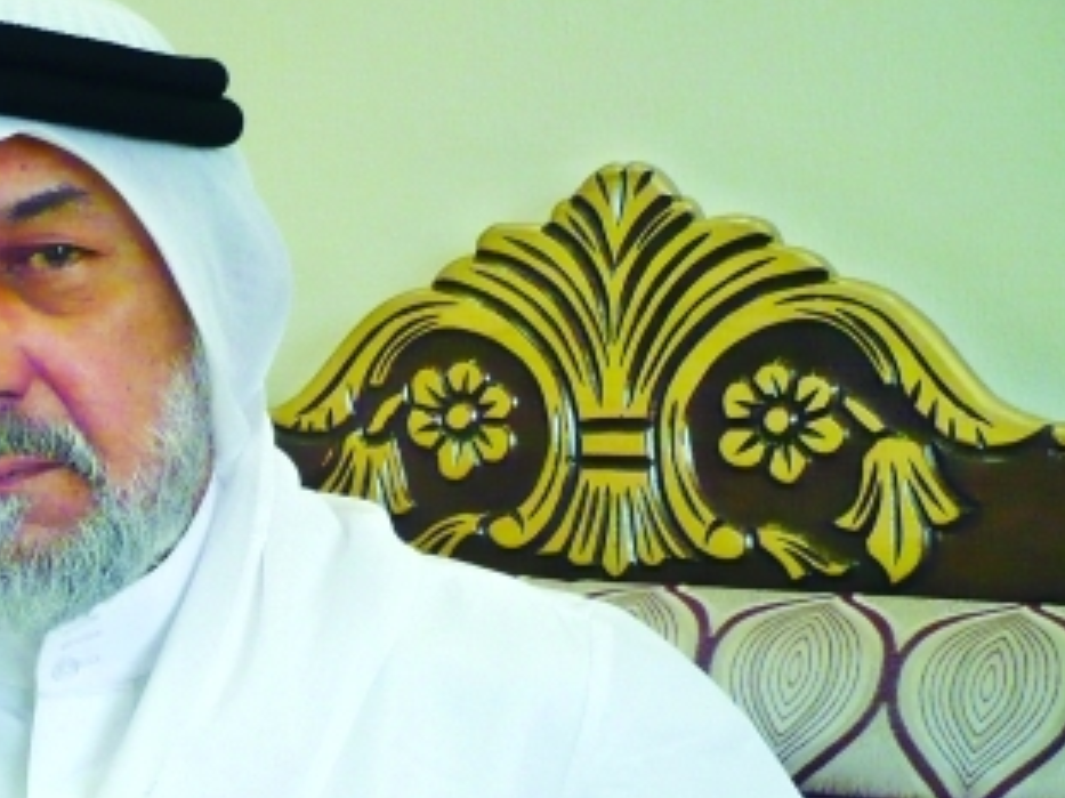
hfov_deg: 25.7
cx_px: 7
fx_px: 2214
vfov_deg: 20.2
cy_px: 651
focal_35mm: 72
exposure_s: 1/80
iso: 200
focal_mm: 5.8
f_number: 2.8
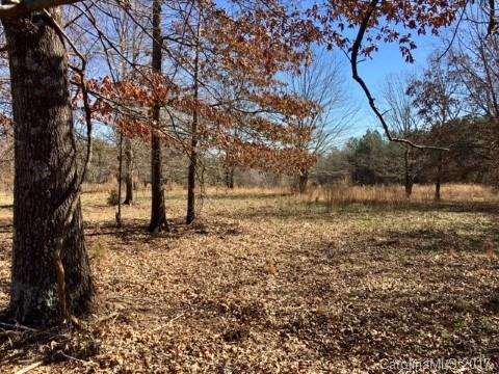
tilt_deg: -3.4
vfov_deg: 48.2
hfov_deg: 61.7
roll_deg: -0.9
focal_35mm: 29
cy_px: 187
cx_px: 250
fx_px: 418
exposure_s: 1/938
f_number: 2.2
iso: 25
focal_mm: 4.15
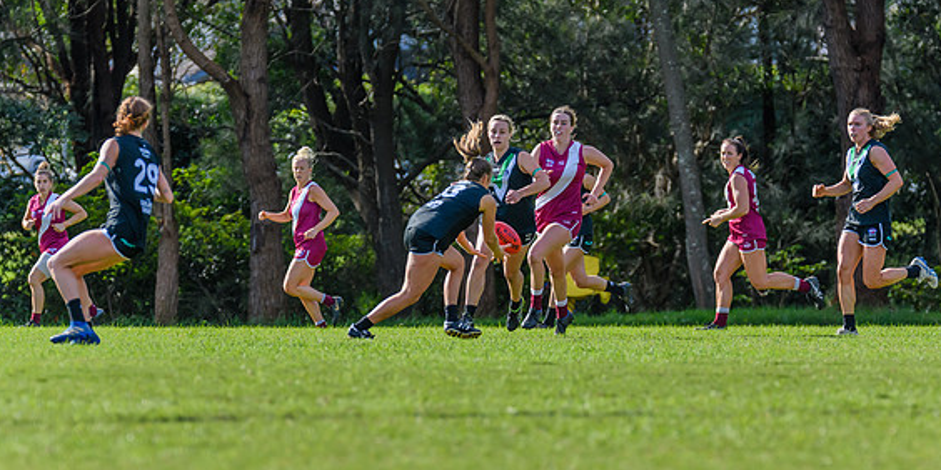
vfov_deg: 2.6
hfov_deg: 5.3
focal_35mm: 421
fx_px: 10236
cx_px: 525
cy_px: 263
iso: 800
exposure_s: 1/1250
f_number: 6.3
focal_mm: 290
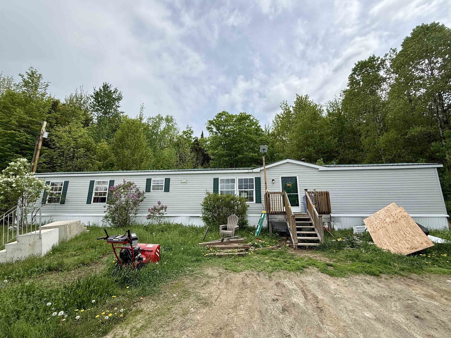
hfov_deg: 98.2
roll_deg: +0.1
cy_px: 170
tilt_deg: +12.0
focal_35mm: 15
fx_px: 195
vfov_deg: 81.8
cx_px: 227
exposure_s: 1/1795
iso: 64
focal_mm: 2.22
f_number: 2.2
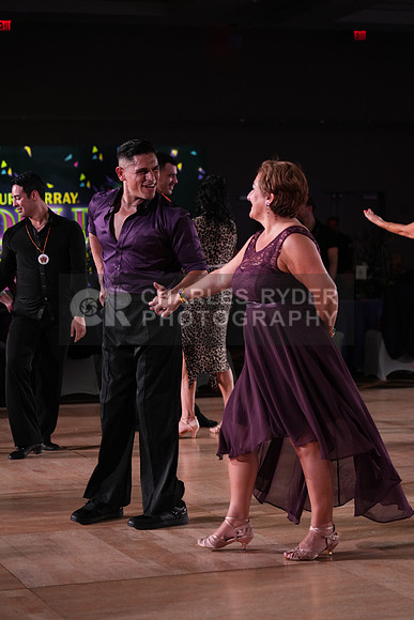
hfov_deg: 15.9
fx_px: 1482
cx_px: 207
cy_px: 310
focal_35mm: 86
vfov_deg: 23.6
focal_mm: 86
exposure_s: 1/400
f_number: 4
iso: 2000
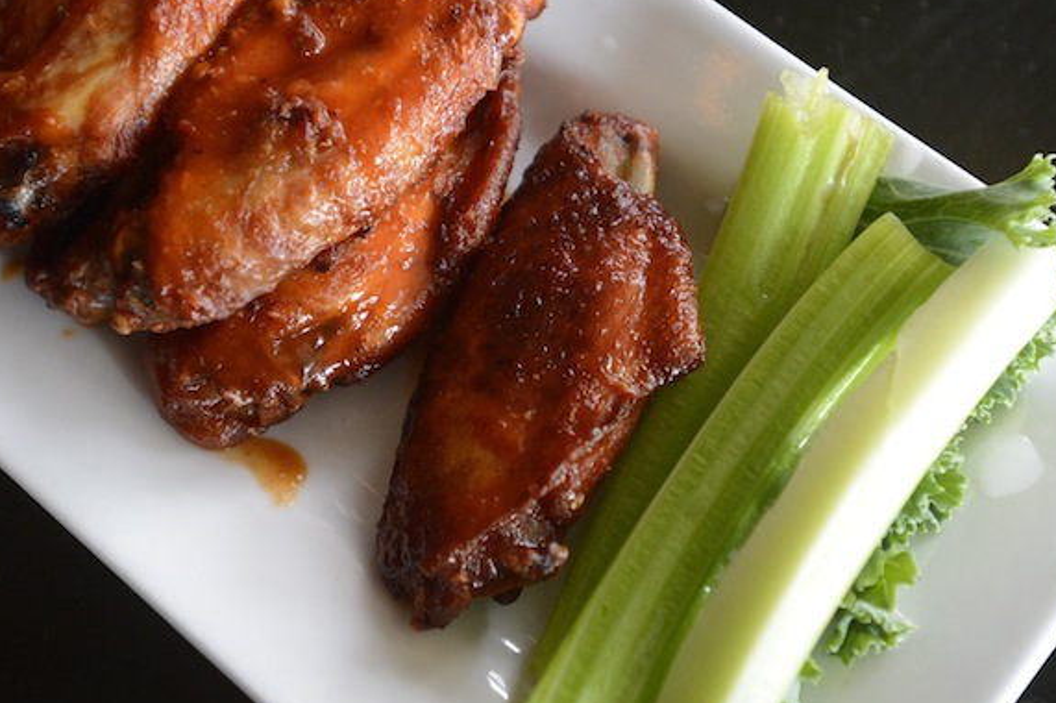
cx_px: 516
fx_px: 1436
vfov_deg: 27.5
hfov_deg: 40.4
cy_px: 303
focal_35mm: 49
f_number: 5
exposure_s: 1/500
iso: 4000
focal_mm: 35
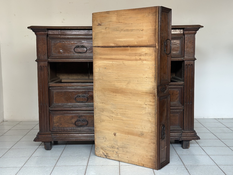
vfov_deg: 30.3
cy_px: 88
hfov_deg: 39.7
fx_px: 323
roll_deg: +0.8
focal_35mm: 48
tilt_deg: -6.3
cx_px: 116
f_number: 1.78
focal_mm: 6.86
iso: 160
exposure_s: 1/60
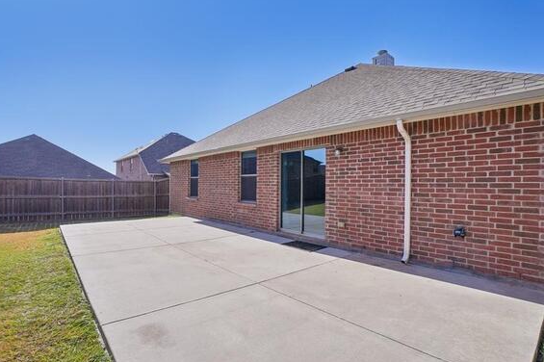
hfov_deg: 93.3
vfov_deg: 70.4
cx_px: 268
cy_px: 186
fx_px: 257
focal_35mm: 17
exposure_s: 1/1250
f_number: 8
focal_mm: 10
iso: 400
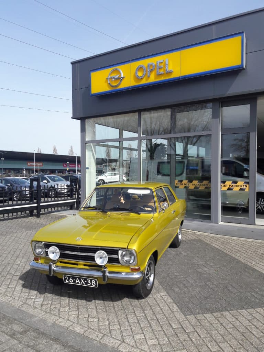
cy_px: 176
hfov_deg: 49.7
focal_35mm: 28
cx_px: 132
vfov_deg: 63.4
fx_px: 285
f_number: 1.9
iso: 40
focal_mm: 3.7
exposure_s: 1/1259
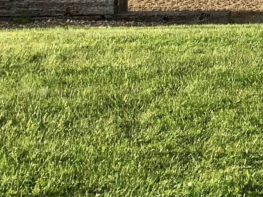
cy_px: -217
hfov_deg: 13.5
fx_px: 1064
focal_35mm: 140
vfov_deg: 9.7
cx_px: 365
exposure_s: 1/864
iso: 25
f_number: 2.2
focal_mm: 4.15
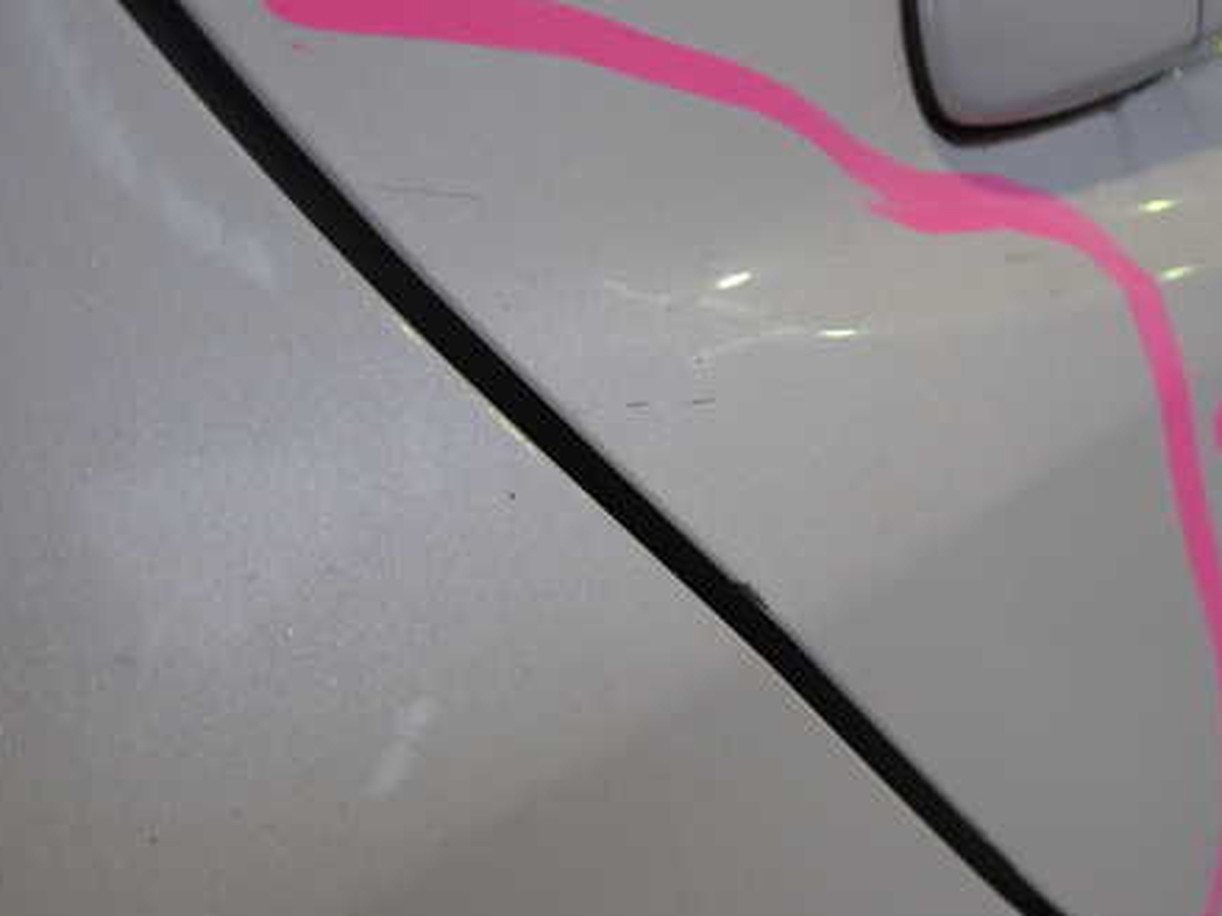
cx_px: 771
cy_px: 471
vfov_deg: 35.1
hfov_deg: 45.4
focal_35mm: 41
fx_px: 1447
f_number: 2.3
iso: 200
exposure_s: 1/100
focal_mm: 5.4
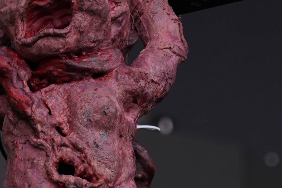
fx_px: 4112
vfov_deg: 2.6
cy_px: 348
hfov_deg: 3.9
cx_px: 196
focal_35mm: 525
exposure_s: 1/125
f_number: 4
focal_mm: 105
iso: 125
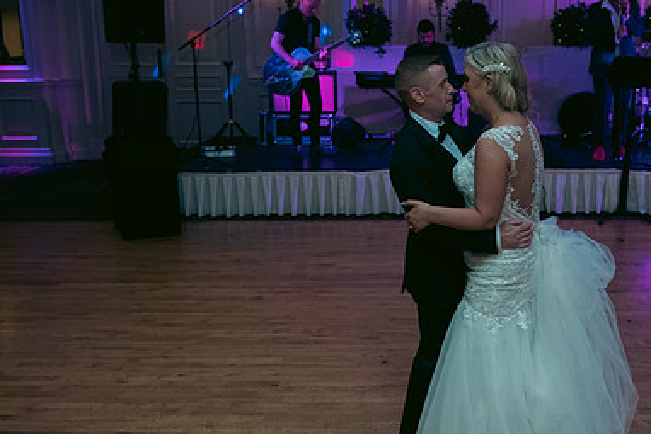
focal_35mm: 44
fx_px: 796
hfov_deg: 44.1
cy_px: 227
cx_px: 409
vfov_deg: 30.5
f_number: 3.5
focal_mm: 29
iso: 1250
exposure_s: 1/160
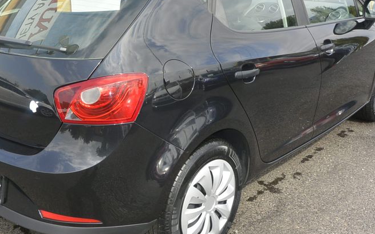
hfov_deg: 46.0
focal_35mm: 43
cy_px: 113
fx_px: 440
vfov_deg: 29.9
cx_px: 155
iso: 160
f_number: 6.3
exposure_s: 1/250
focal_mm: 10
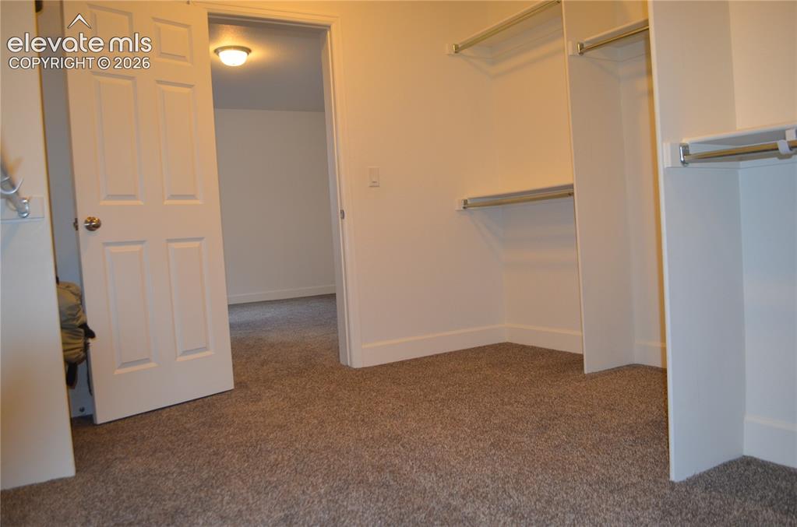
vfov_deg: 47.7
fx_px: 596
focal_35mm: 27
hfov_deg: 67.5
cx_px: 398
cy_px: 264
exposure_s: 1/60
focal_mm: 18
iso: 640
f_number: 3.5
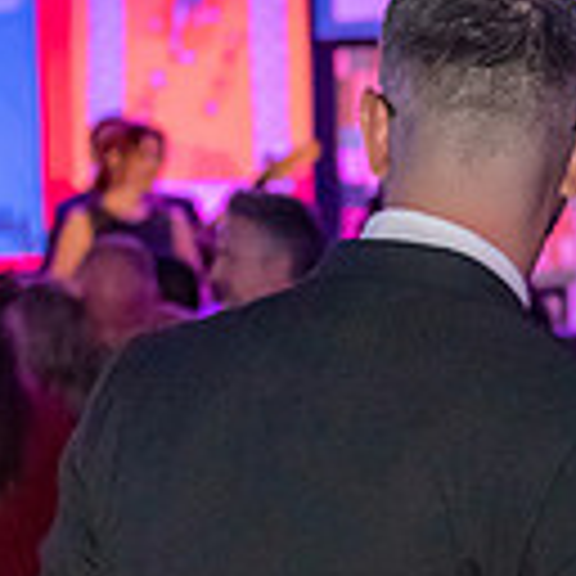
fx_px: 5892
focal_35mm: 313
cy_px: 558
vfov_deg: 5.6
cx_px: 580
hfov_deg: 5.6
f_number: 4.5
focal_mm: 70
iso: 6400
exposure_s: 1/60
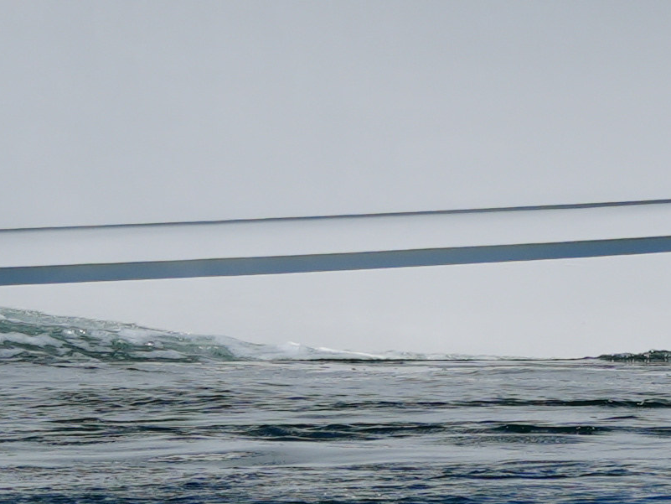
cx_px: 346
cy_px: -510
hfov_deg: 1.2
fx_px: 32628
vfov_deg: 0.9
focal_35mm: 1683
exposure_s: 1/400
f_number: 11
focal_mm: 200
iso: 100
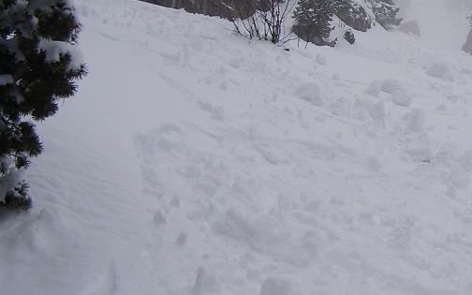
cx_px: 490
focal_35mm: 83
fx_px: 1068
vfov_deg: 15.7
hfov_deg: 23.7
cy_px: 116
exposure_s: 1/250
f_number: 7.1
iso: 50
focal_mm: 5.8
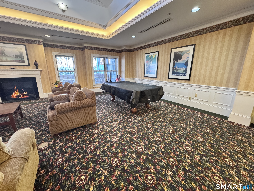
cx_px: 127
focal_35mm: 14
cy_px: 96
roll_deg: -0.5
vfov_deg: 85.7
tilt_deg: -14.3
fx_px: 103
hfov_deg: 102.1
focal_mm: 2.22
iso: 320
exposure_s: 1/60
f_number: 2.2
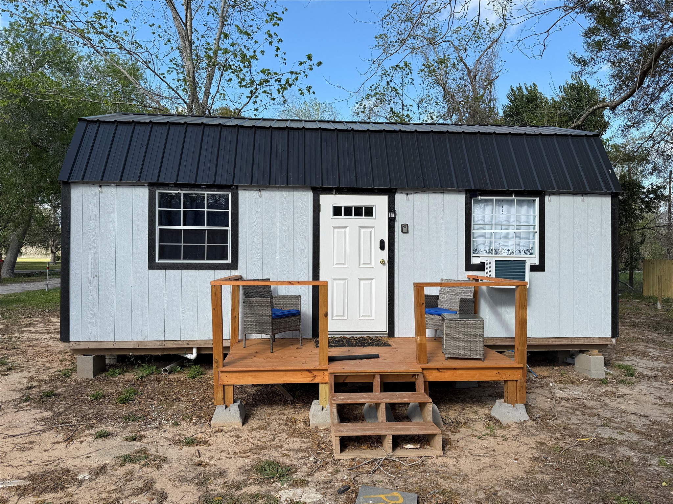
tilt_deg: +0.6
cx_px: 336
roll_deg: -0.4
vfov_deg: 56.8
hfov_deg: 71.6
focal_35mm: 24
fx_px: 467
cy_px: 252
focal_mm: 6.76
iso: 80
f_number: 1.78
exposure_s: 1/2445
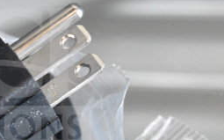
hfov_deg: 10.3
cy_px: 78
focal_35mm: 201
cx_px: -8
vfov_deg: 6.5
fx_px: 1228
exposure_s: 1/200
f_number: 7.1
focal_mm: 55
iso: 6400
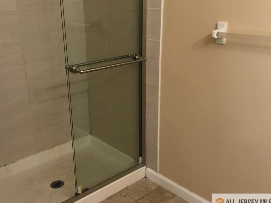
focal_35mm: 37
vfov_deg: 38.6
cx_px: 114
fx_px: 290
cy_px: 94
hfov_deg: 50.0
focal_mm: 3.3
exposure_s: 1/30
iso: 80
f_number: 2.4
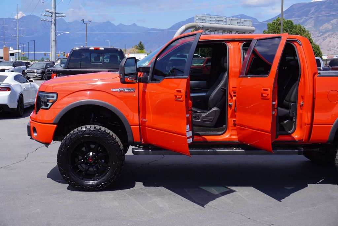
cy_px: 113
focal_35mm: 50
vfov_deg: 27.3
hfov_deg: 39.9
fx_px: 465
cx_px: 169
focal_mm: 33
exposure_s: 1/125
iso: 100
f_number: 10
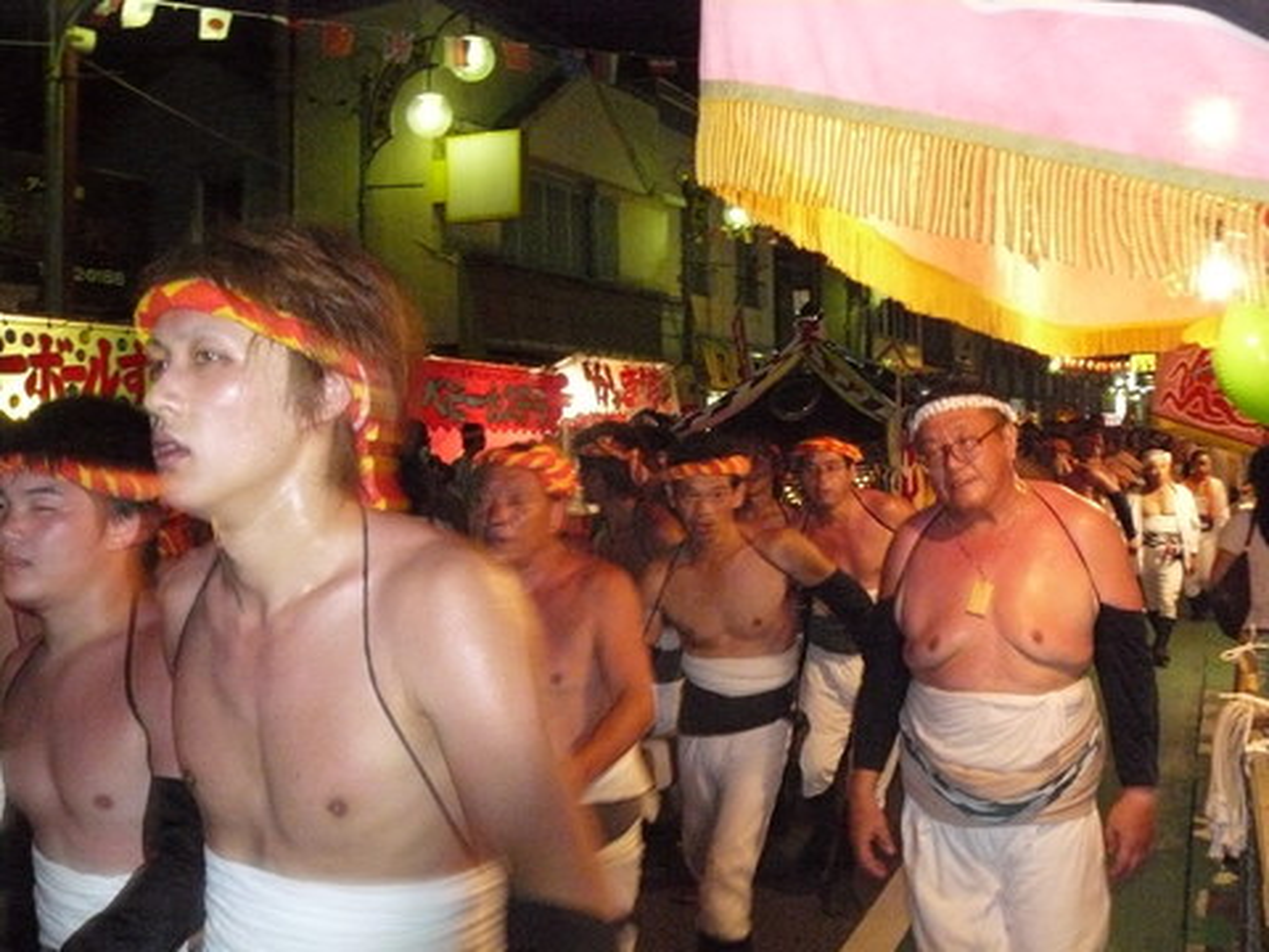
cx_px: 634
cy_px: 476
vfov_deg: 39.7
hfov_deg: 51.4
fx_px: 1320
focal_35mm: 36
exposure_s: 1/30
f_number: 4
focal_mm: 6
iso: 800
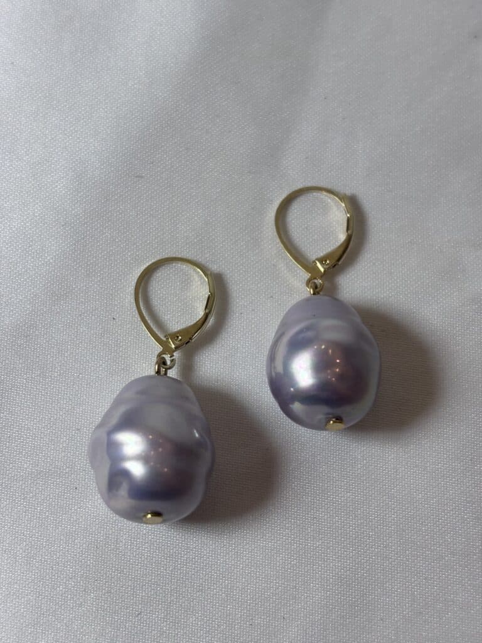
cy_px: 322
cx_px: 241
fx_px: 965
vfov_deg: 36.8
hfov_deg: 28.0
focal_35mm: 52
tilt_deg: -76.6
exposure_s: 1/188
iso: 32
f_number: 1.6
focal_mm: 5.96
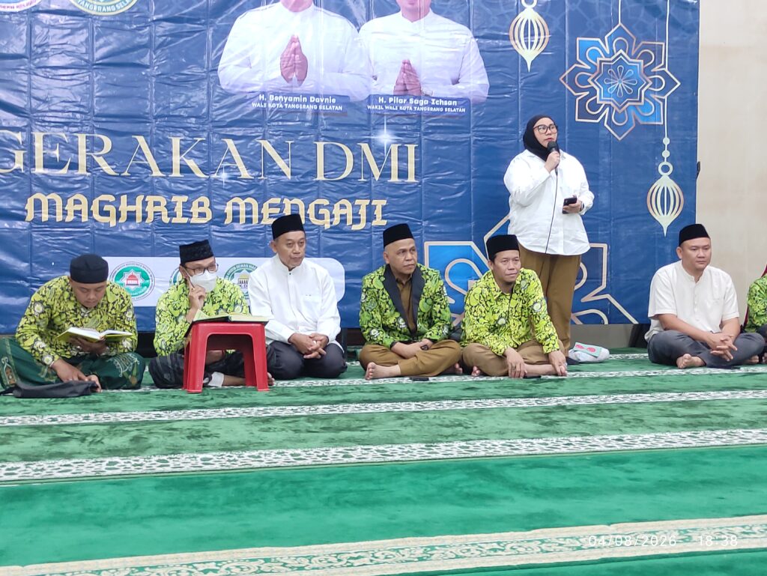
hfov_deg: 69.4
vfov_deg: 54.9
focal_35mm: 25
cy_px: 288
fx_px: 554
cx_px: 384
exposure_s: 1/11760
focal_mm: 5.43
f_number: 1.89
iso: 759
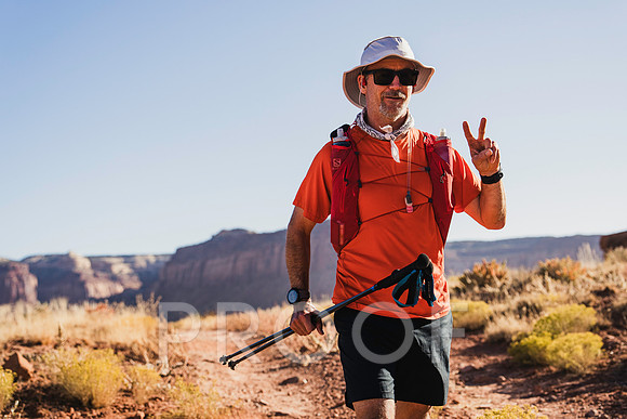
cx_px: 326
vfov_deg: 23.1
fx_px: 1024
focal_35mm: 59
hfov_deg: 34.0
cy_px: 198
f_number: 3.2
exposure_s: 1/1250
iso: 125
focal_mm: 50
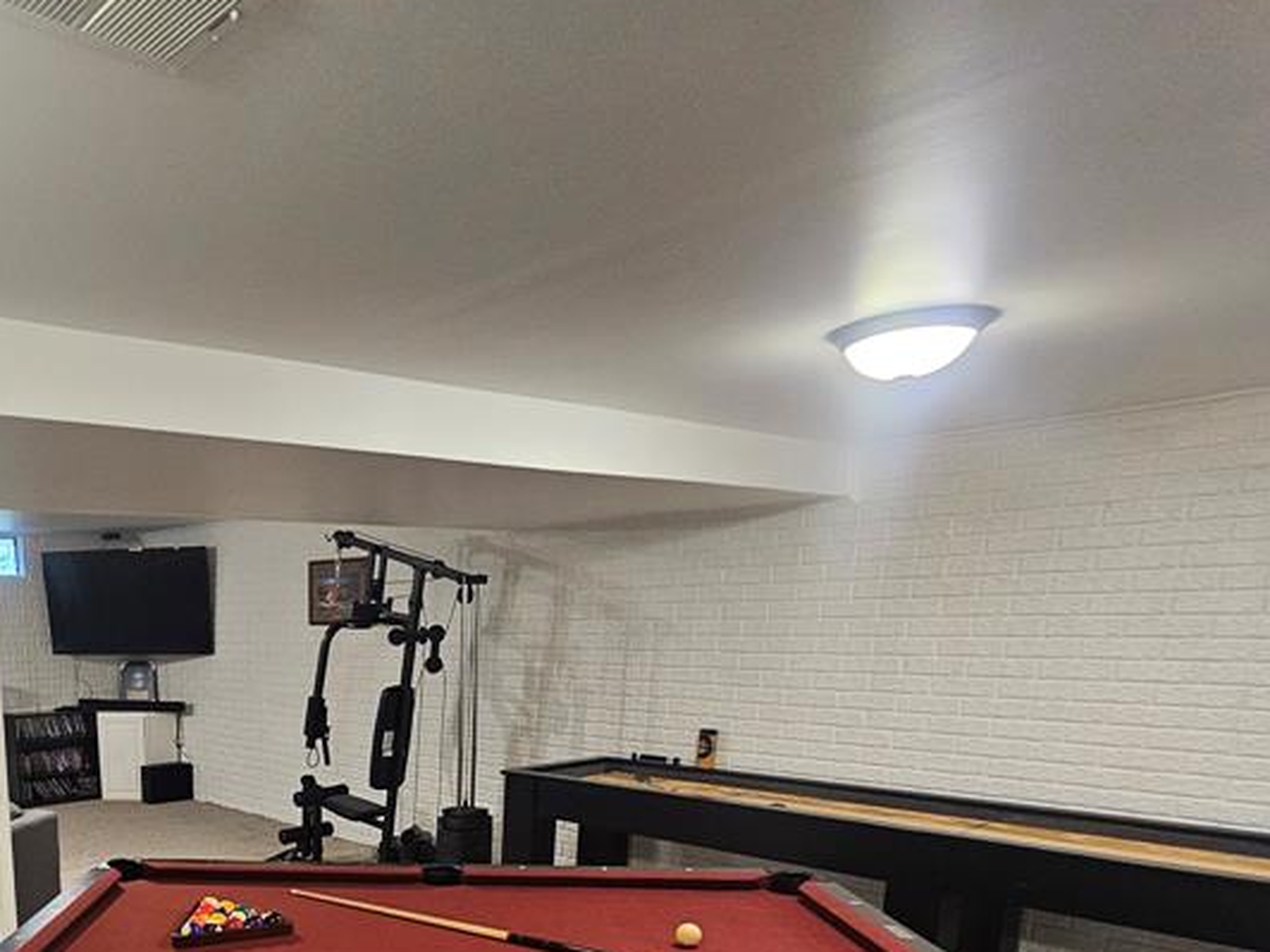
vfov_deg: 49.1
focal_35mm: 25
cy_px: 852
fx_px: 917
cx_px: 243
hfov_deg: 63.1
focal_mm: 2.2
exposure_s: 1/60
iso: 400
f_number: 2.2
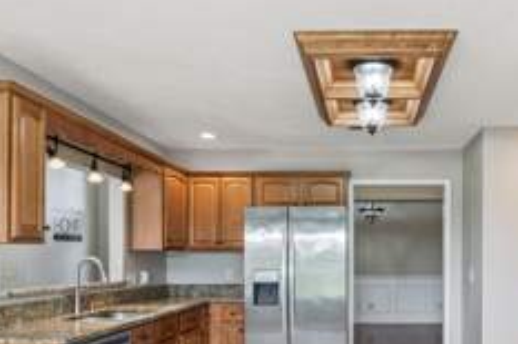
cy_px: 260
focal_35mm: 35
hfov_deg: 52.7
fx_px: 503
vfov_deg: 36.9
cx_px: 371
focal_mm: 17
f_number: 8
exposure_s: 1/25
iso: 250
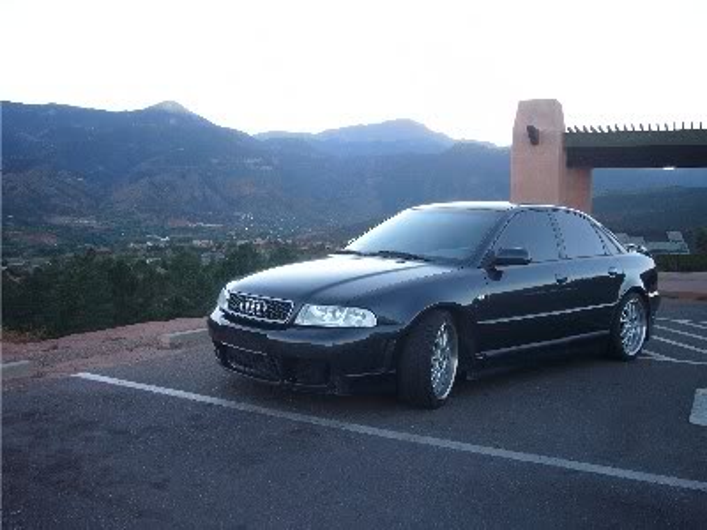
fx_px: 674
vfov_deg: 42.9
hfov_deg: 55.4
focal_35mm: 33
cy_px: 265
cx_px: 354
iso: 80
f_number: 3
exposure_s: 1/125
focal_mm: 5.4
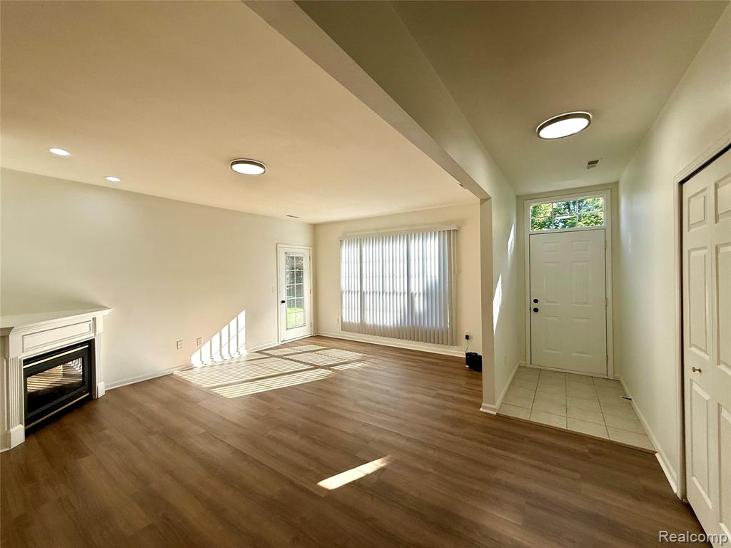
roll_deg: +0.6
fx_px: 296
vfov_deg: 85.7
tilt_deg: -0.6
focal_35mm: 14
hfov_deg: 102.1
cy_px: 274
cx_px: 366
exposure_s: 1/379
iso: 64
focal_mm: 2.22
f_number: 2.2
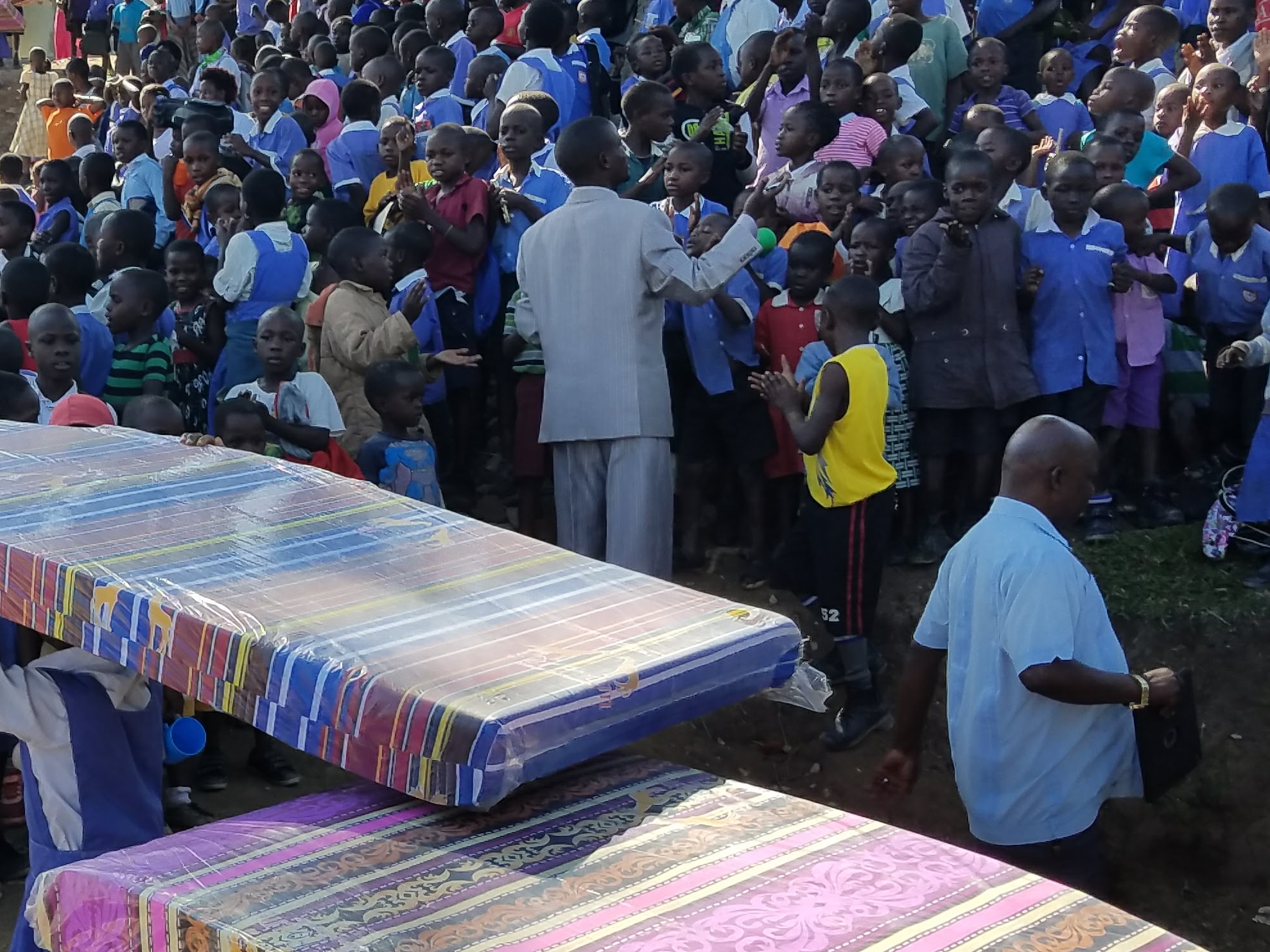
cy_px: 533
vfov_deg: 27.5
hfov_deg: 34.6
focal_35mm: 53
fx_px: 1944
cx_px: 181
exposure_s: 1/2120
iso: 50
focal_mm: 4.2
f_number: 1.7
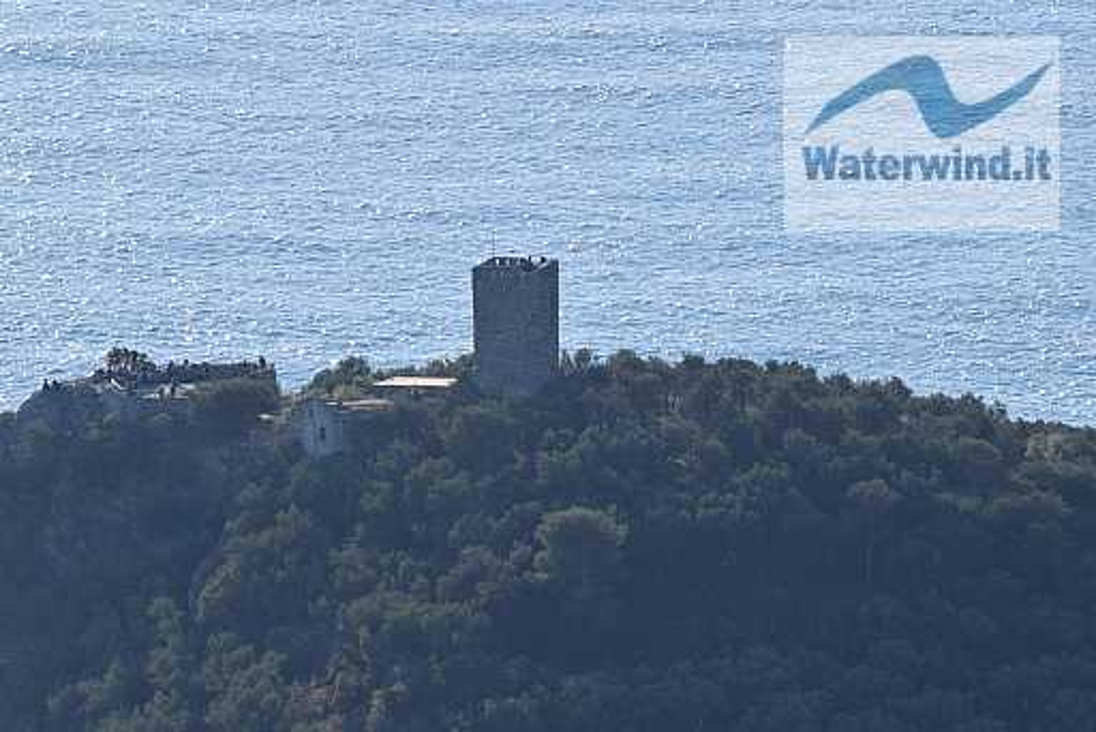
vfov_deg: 3.1
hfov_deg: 4.6
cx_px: 548
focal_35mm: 450
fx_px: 13707
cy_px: 366
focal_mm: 300
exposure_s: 1/500
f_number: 10
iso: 400
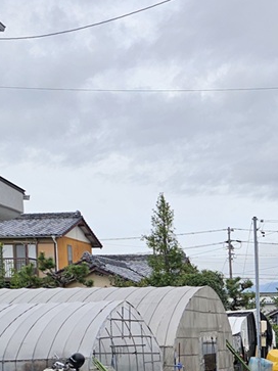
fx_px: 814
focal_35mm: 76
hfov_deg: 18.1
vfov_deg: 23.9
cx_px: 356
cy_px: 413
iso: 10
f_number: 1.7
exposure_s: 1/301
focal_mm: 6.3
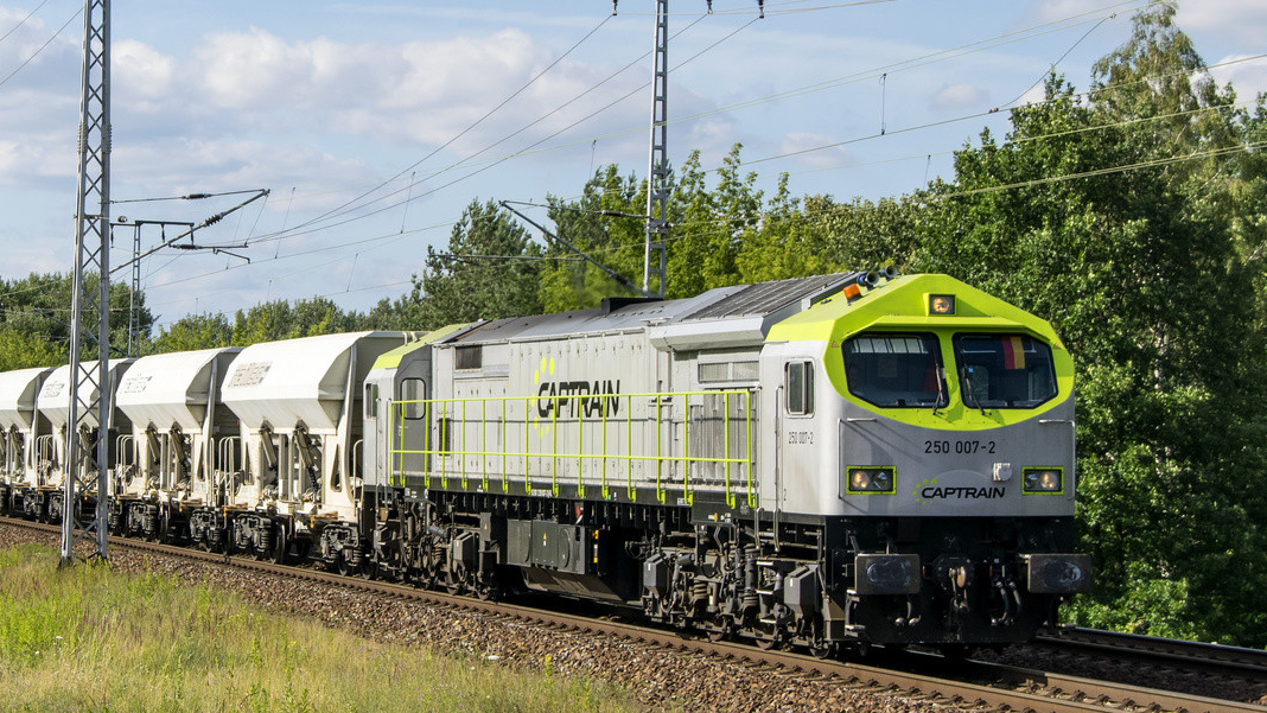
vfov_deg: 10.7
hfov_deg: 18.8
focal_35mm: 113
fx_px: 3797
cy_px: 284
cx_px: 279
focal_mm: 40
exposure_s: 1/800
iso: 125
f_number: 6.3
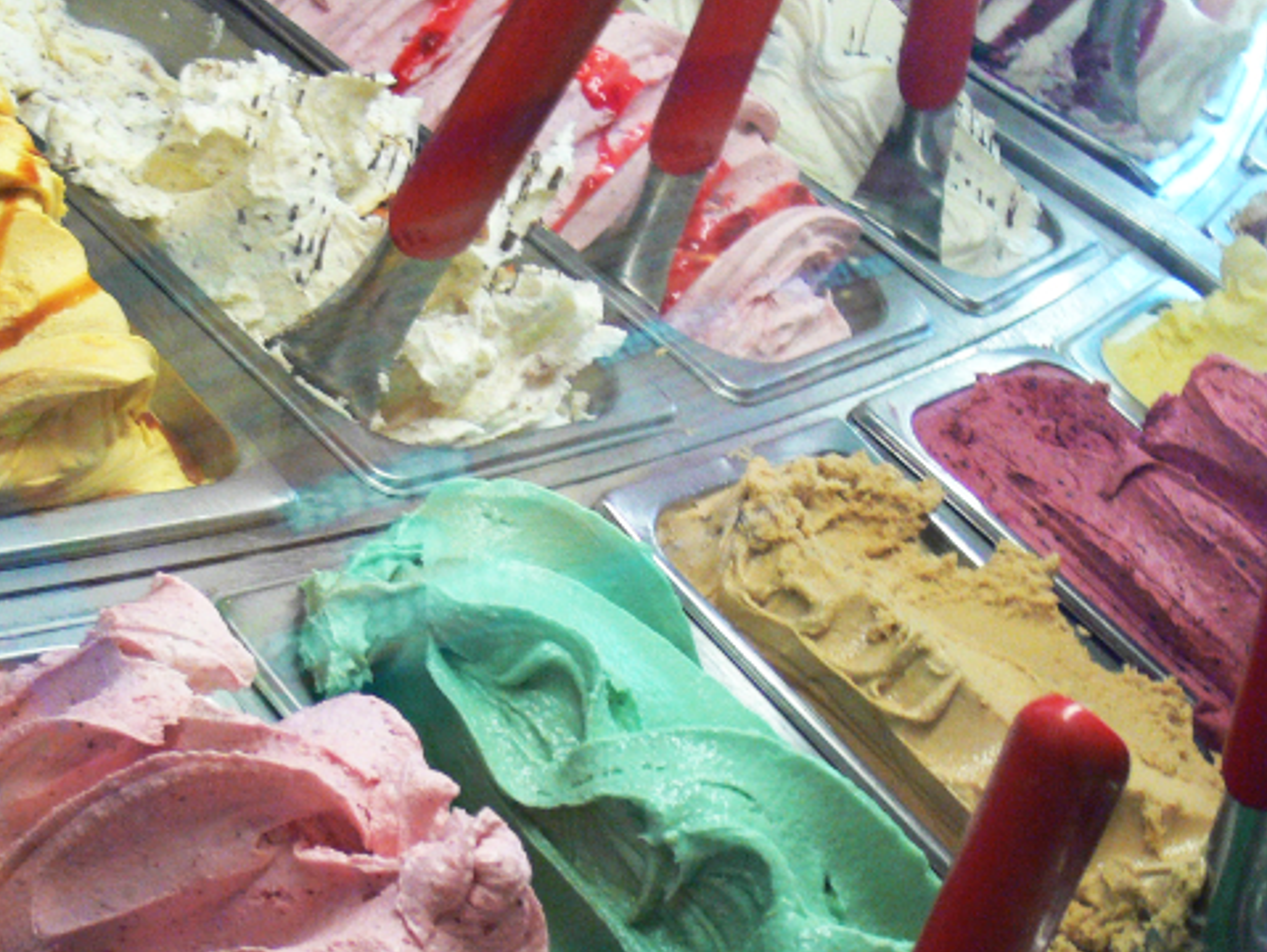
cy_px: 793
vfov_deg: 19.9
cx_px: 220
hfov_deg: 26.1
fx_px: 2674
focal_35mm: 73
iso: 200
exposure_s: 1/20
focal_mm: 7.4
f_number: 2.8
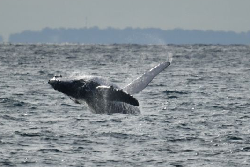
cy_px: 58
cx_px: 107
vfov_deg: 1.5
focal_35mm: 899
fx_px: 6243
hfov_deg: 2.3
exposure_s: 1/8000
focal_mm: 600
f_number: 6.3
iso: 800
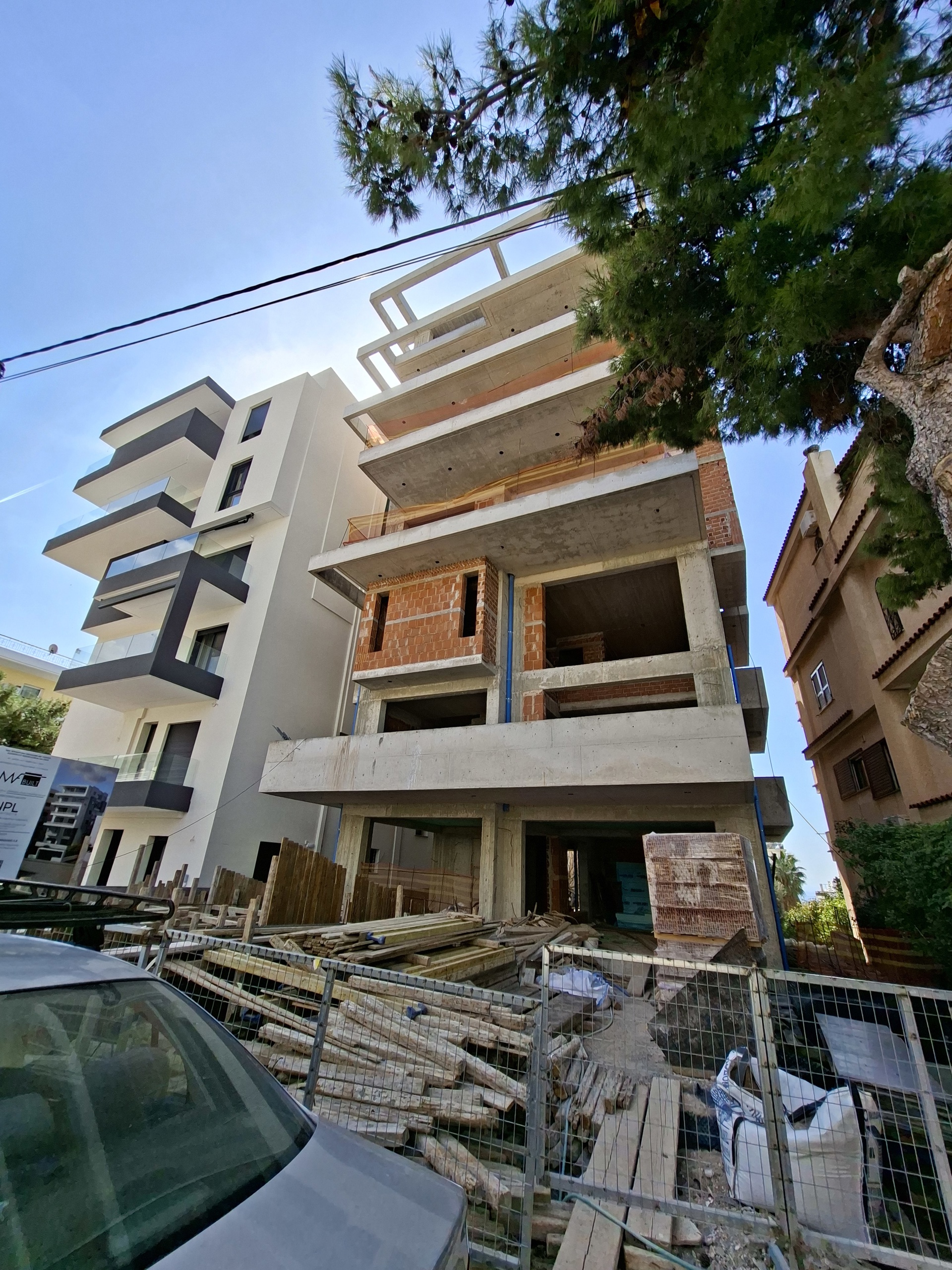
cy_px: 635
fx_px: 477
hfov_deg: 89.9
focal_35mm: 13
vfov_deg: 106.2
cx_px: 476
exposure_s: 1/1018
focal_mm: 1.74
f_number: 2.2
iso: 40
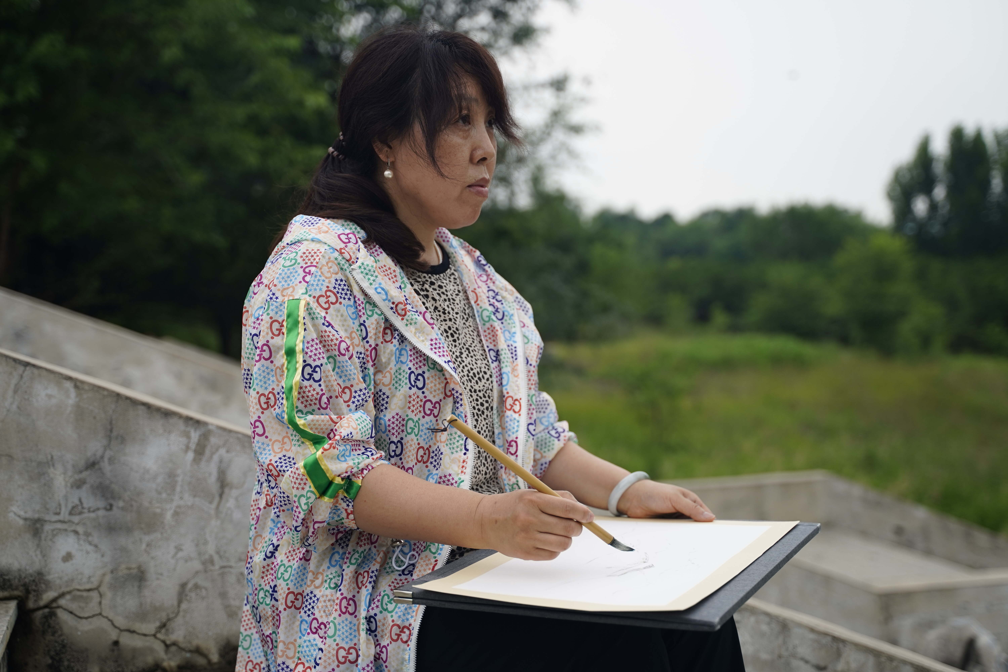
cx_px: 504
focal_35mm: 49
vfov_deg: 27.5
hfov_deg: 40.3
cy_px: 336
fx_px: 1372
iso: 250
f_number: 2.8
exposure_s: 1/800
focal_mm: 49
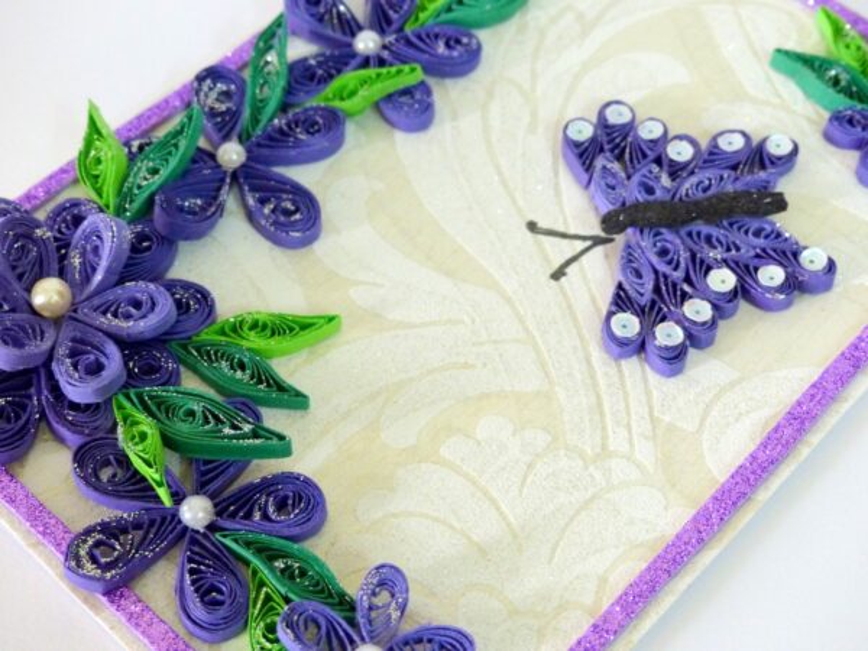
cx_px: 434
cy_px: 326
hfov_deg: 31.7
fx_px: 1530
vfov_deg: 24.0
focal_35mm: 61
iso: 400
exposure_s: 1/40
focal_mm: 10.9
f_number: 2.8
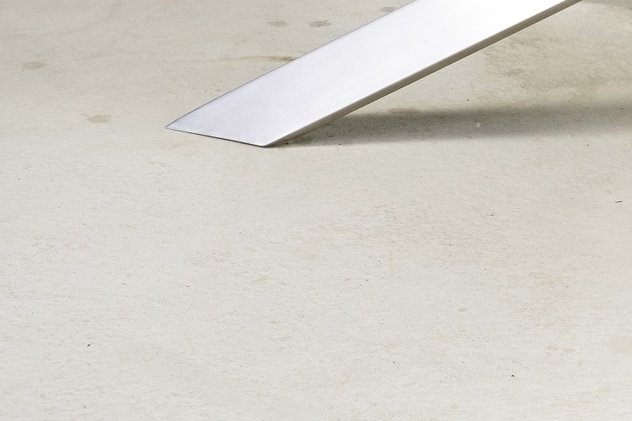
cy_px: -242
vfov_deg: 8.5
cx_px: 856
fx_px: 2774
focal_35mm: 158
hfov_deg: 12.5
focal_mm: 50
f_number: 6.3
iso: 800
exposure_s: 1/30
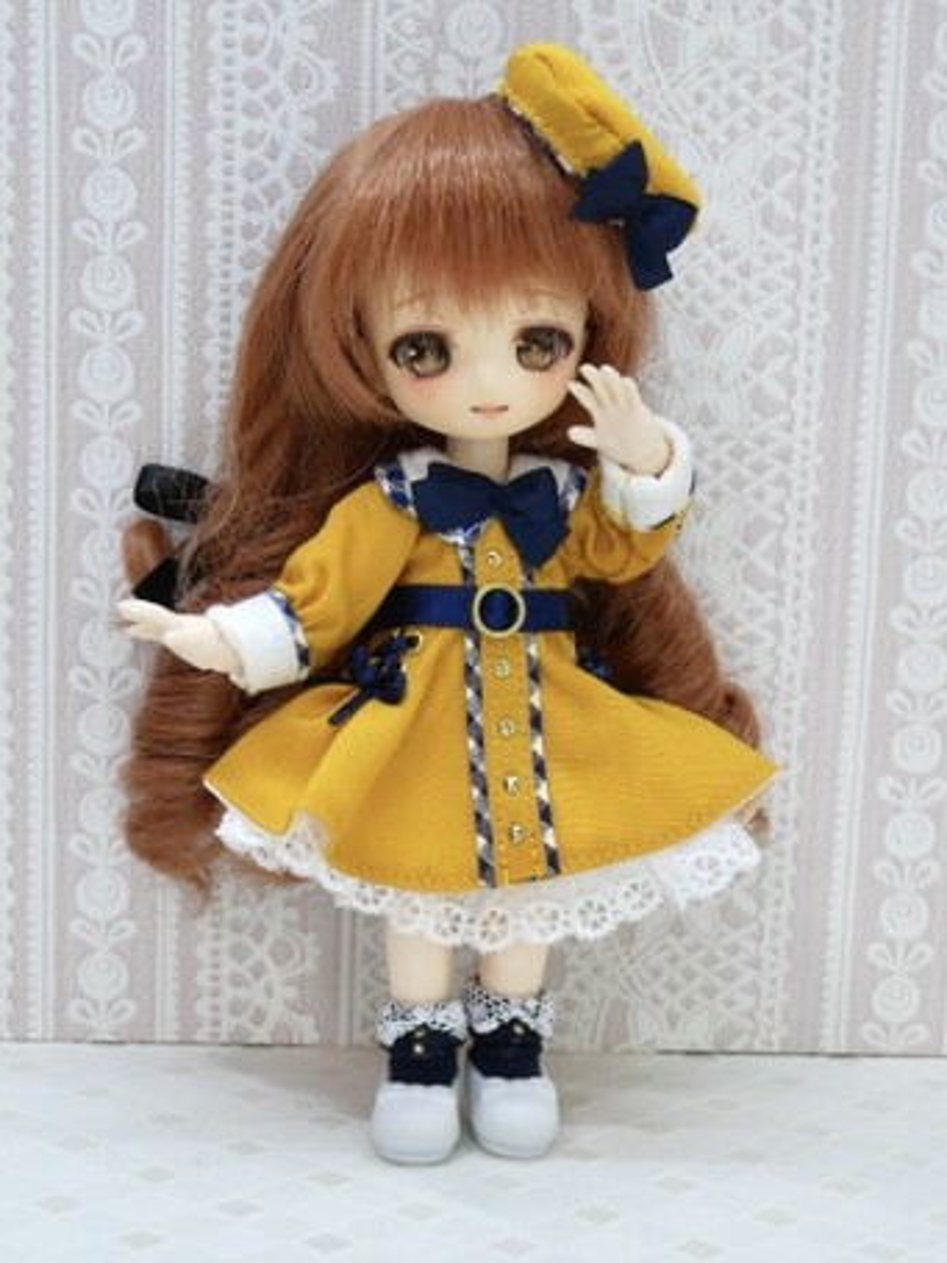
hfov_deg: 37.7
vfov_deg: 49.0
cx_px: 453
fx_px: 1387
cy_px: 600
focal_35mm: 38
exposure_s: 1/60
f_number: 5.6
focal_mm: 18
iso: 200
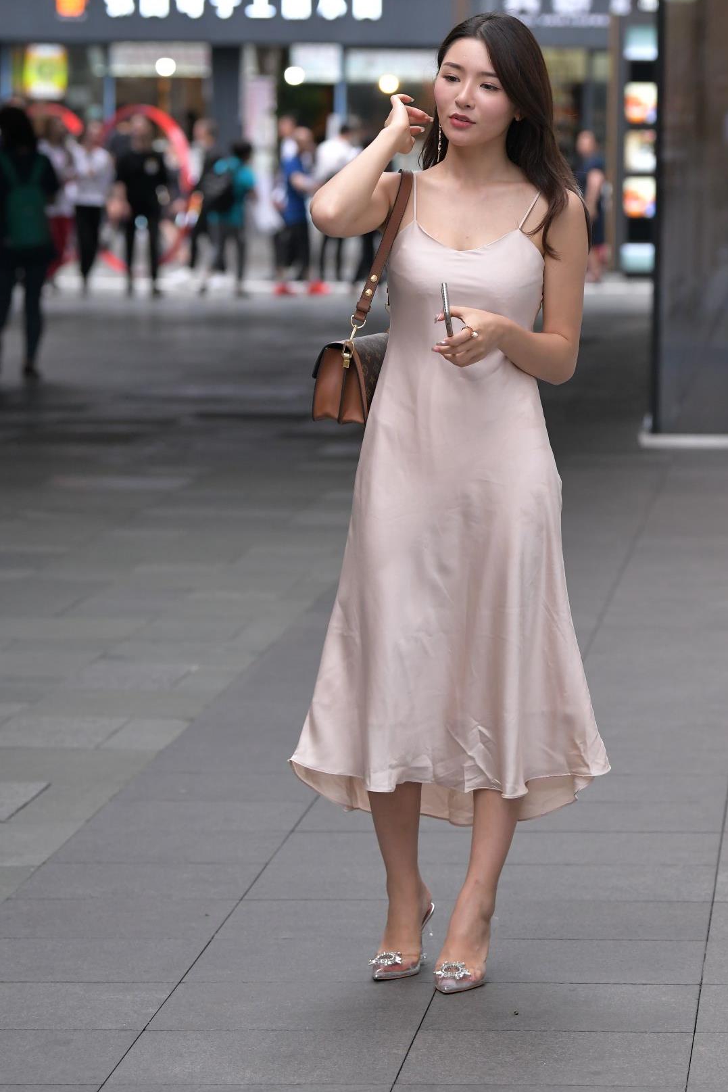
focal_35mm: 161
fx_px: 4882
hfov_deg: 8.5
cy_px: 378
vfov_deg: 12.7
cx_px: 482
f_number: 4
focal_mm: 105
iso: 1600
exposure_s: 1/500
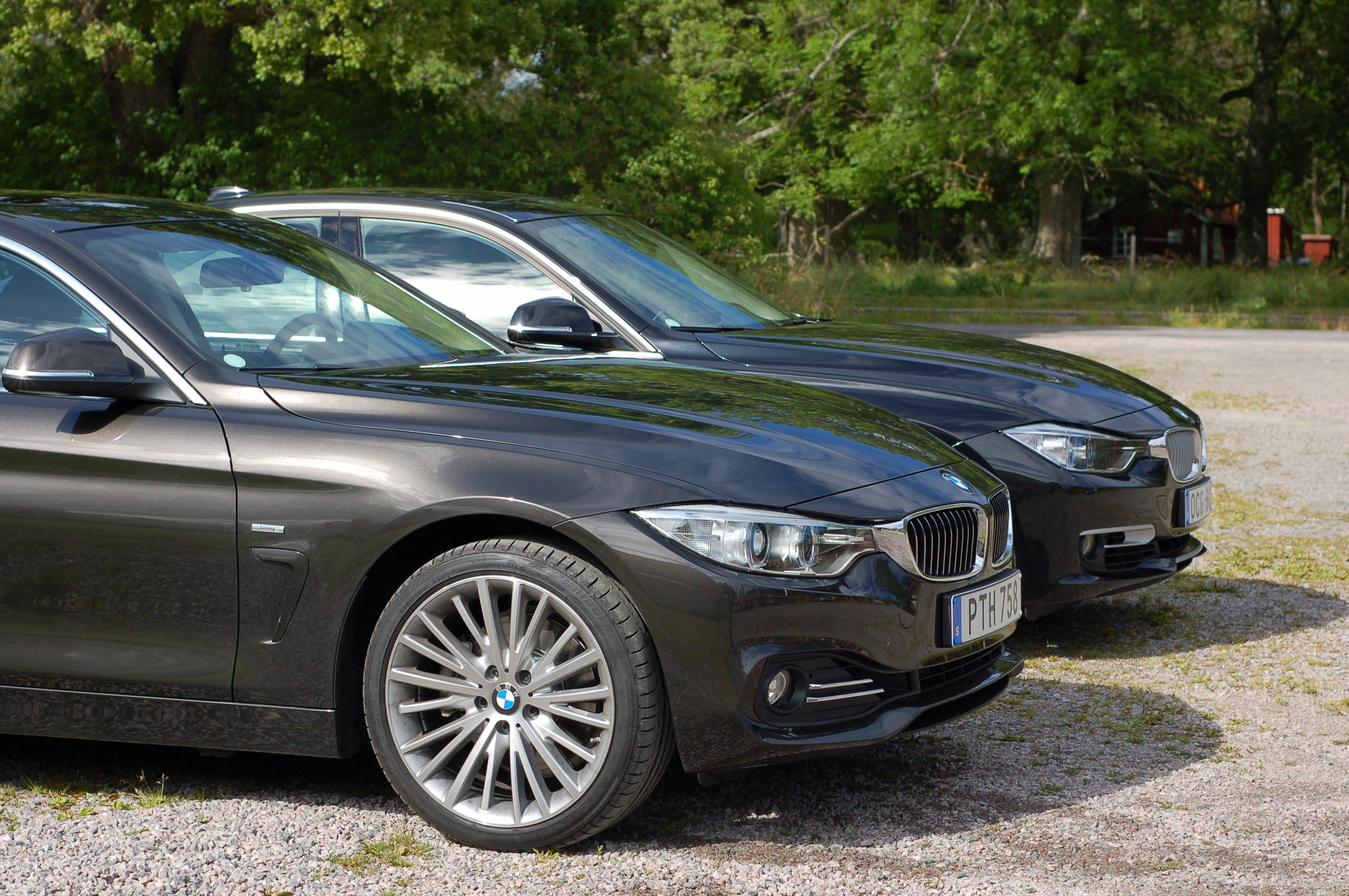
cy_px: 448
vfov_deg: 18.1
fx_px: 2808
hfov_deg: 27.0
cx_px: 674
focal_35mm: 75
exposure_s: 1/640
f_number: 6.3
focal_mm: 50
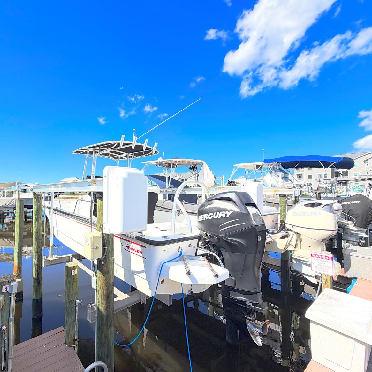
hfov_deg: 82.3
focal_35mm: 17
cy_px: 186
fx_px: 207
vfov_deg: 84.0
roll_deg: -0.9
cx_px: 138
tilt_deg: +1.7
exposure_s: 1/1167
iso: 20
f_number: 2.2
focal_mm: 2.22
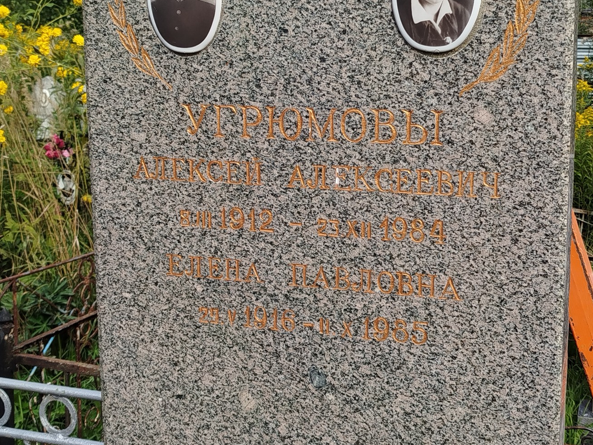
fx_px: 908
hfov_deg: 36.1
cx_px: 327
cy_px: 202
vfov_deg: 27.5
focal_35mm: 53
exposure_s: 1/672
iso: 50
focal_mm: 5.31
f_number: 1.7
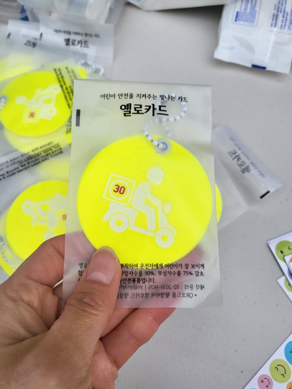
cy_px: 194
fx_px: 292
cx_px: 146
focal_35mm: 26
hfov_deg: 53.1
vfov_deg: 67.3
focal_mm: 4.25
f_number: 1.8
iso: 50
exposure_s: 1/1250
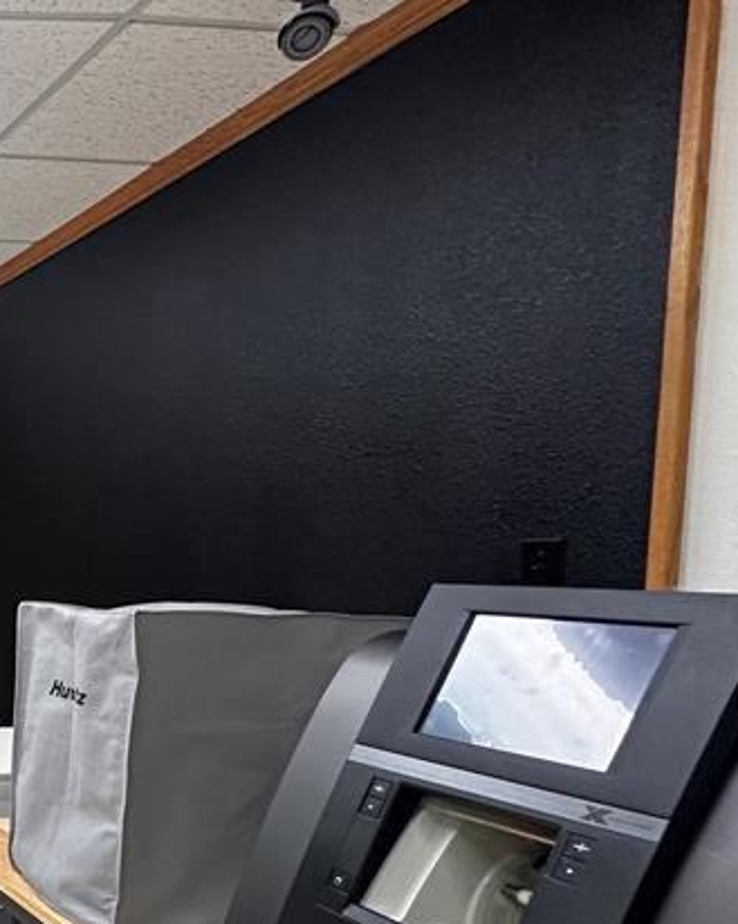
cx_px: -404
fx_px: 929
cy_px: 608
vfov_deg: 52.0
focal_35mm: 34
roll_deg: -0.5
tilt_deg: -3.2
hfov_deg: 27.4
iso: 200
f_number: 2.2
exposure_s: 1/120
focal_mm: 2.22
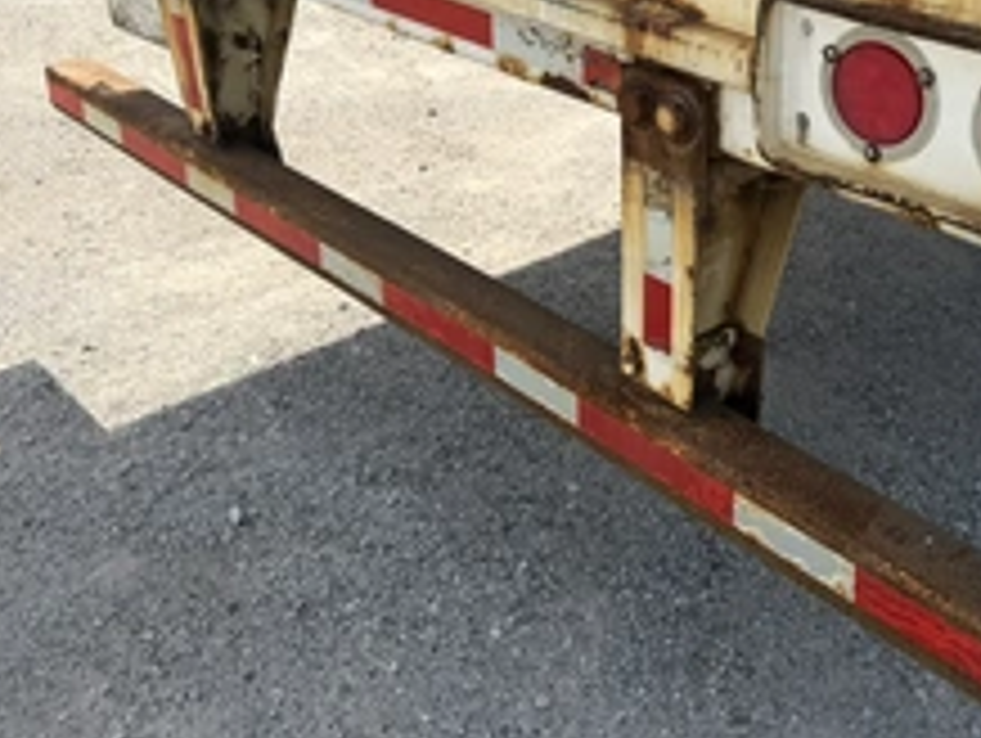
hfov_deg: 41.8
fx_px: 1248
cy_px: 194
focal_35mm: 44
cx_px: 720
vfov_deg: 32.4
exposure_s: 1/2000
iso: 80
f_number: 1.78
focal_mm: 6.76
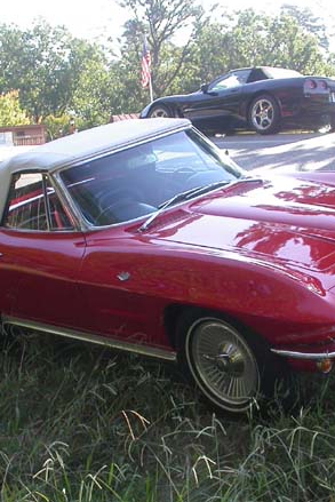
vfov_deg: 28.0
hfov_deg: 18.9
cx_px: 201
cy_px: 303
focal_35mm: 72
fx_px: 1004
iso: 100
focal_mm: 7.85
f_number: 4.7
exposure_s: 1/122
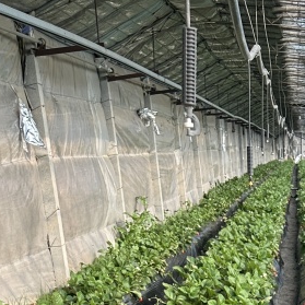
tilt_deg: -22.5
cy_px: 494
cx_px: 305
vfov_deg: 18.3
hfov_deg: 20.7
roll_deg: -1.8
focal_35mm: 81
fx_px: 807
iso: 80
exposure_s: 1/541
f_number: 1.78
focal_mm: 6.86
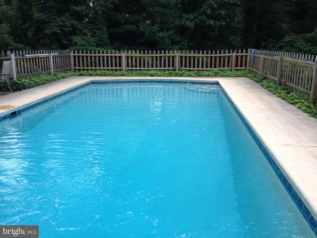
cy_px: 119
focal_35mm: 35
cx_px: 158
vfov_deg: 40.7
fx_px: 321
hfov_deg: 52.6
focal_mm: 4.28
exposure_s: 1/222
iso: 50
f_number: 2.4
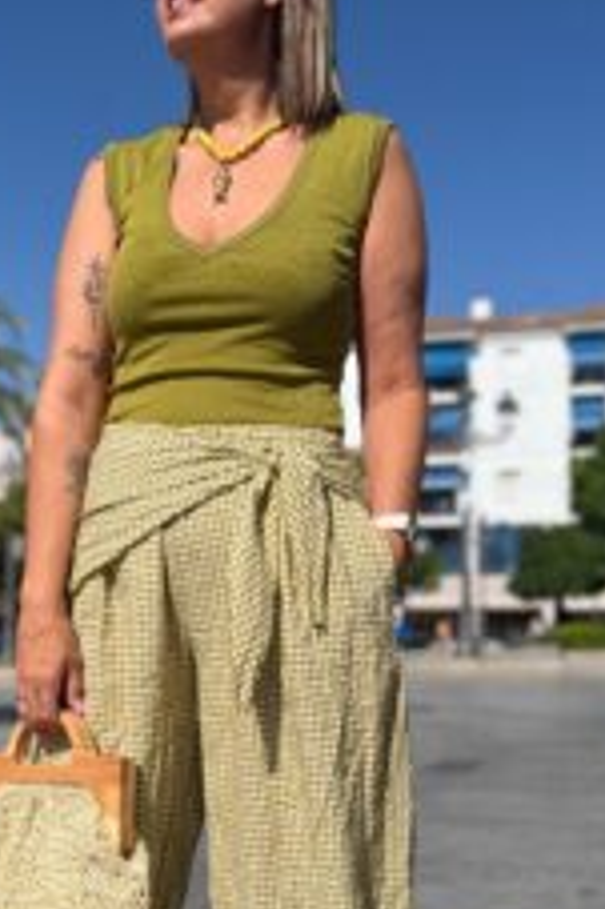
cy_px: 605
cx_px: 224
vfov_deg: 43.9
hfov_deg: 30.3
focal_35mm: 44
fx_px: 1111
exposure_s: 1/7353
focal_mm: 6.76
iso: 80
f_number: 1.78
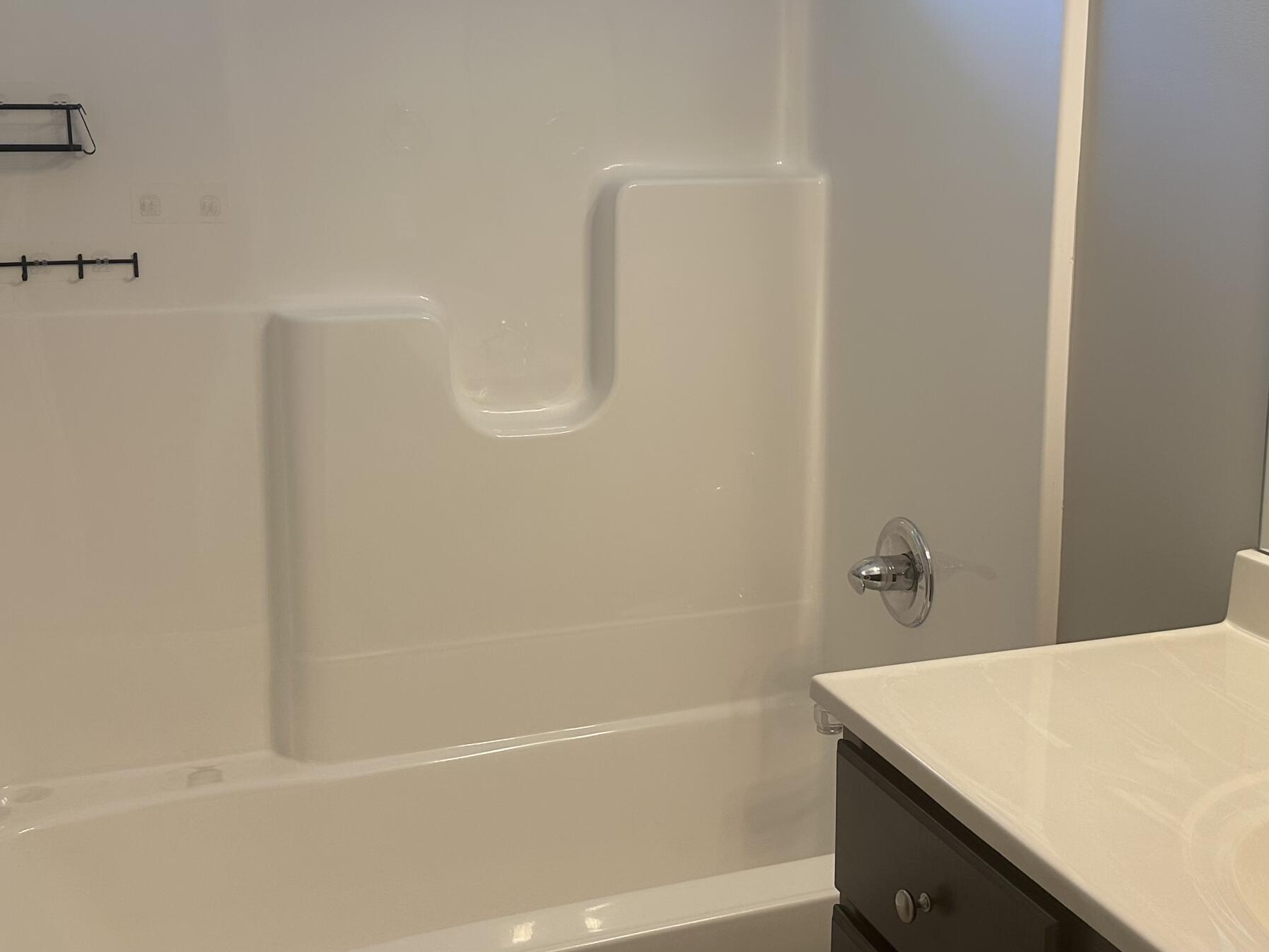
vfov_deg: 35.9
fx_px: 1466
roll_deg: -0.3
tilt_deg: -9.4
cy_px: 398
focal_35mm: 40
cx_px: 680
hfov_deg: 46.8
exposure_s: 1/120
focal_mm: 6.86
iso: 125
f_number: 1.78
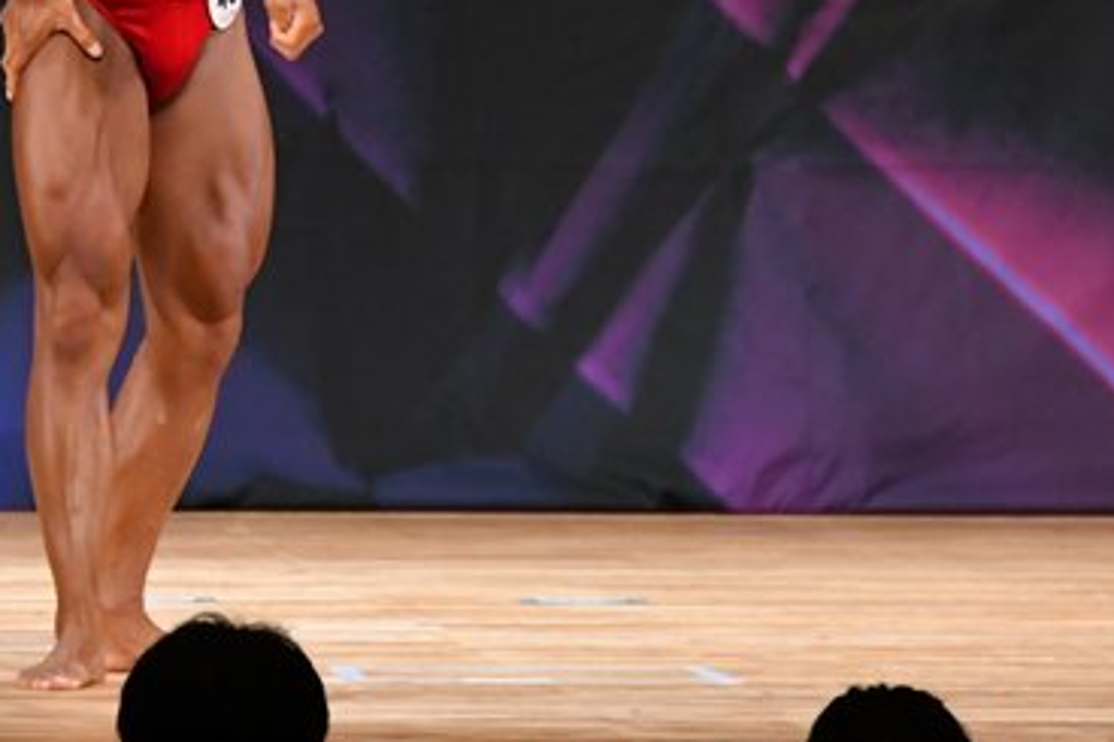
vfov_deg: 2.4
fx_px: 17568
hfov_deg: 3.6
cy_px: 67
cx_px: 241
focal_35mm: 568
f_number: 5.6
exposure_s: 1/400
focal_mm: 180
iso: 3200
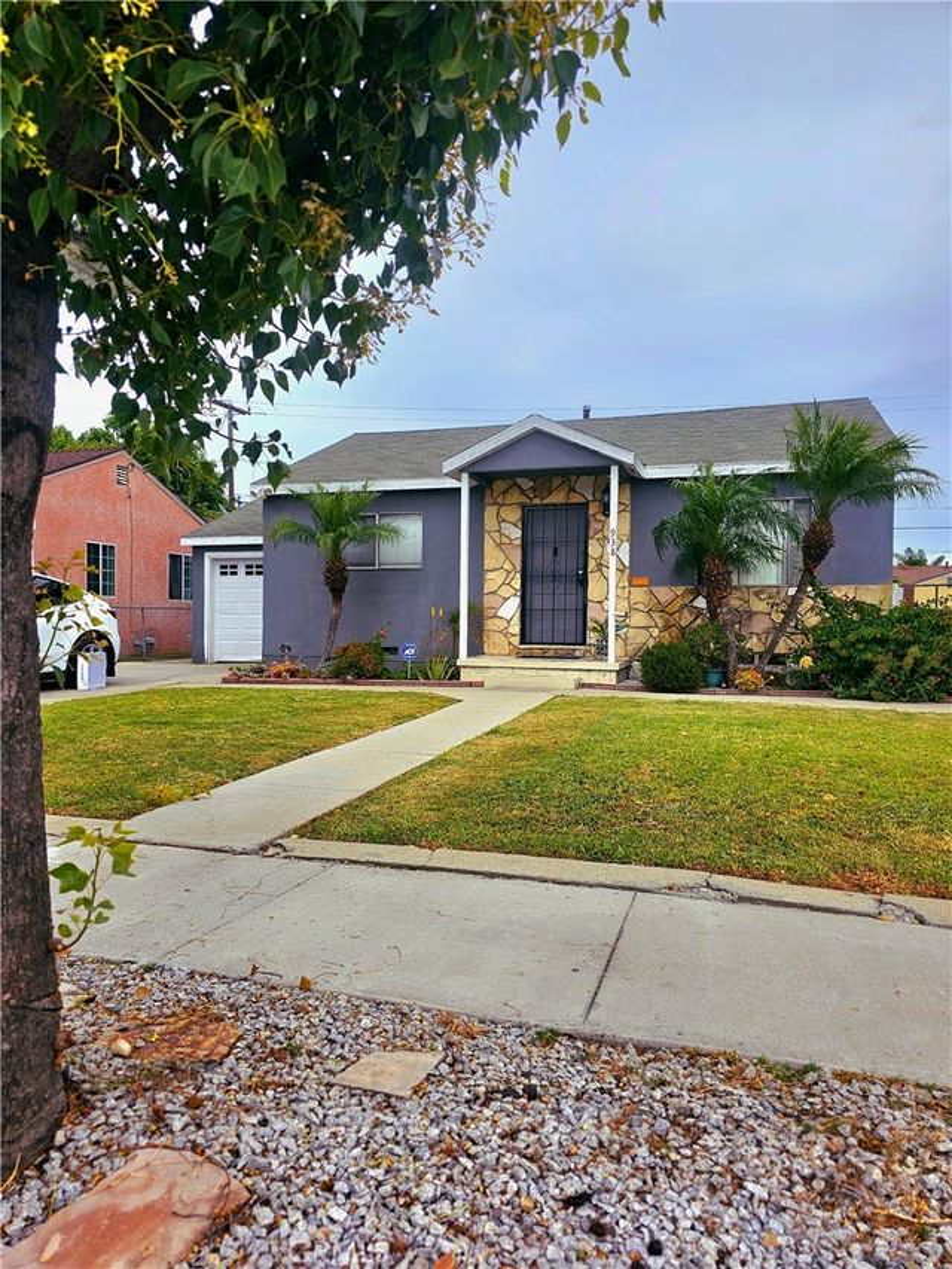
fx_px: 843
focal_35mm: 23
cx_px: 476
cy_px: 634
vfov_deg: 73.9
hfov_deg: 58.9
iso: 10
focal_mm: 6.3
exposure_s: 1/1000
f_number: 1.7
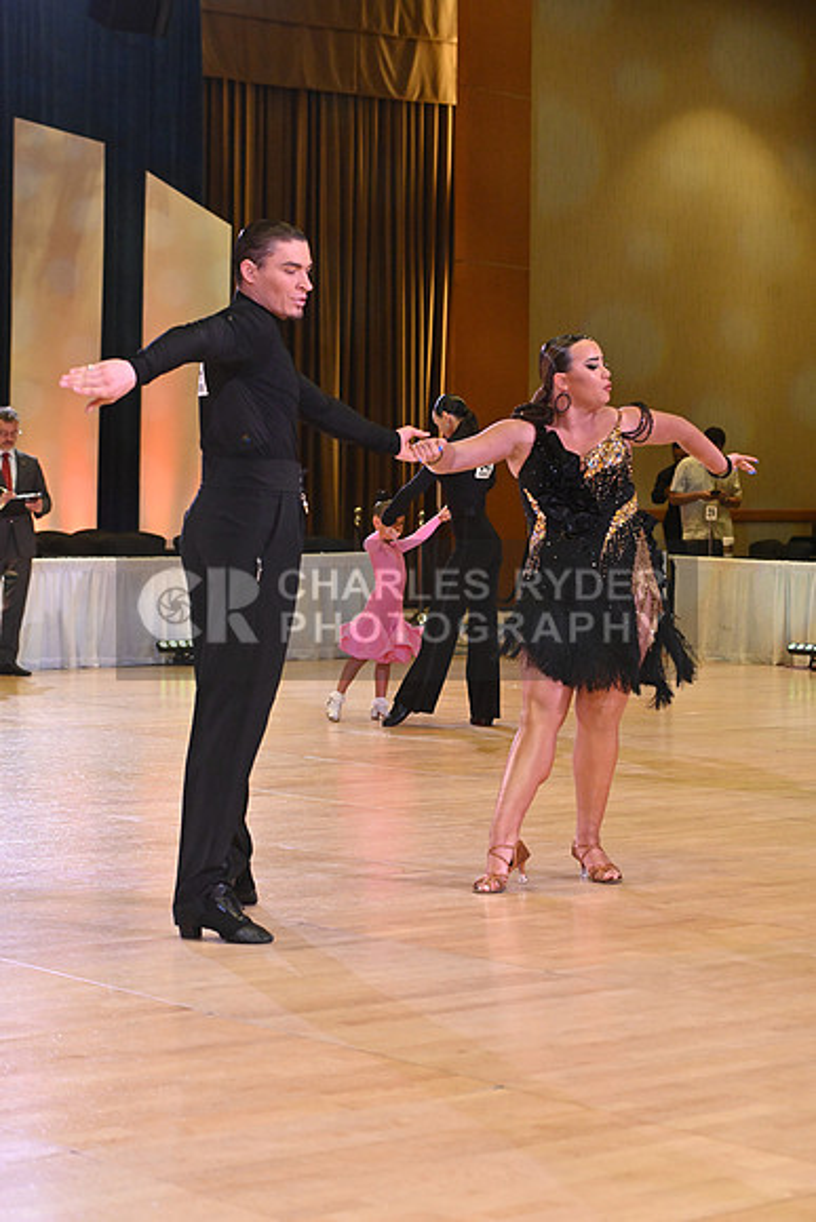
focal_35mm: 85
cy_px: 611
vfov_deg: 23.9
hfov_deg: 16.1
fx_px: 2888
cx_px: 408
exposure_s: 1/400
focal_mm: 85
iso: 4000
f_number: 6.3
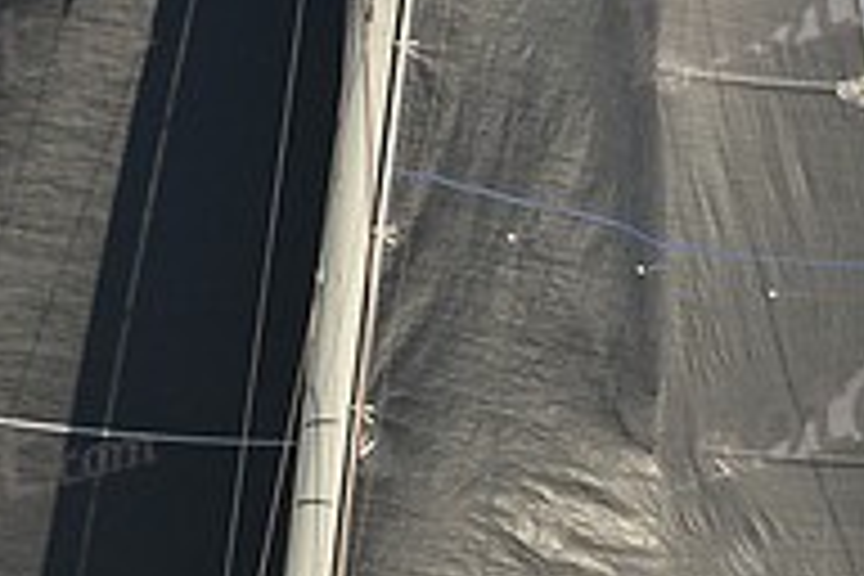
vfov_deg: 6.5
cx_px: 392
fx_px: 5064
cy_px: 682
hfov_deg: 9.8
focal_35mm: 211
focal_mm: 70
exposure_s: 1/1000
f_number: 8
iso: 280
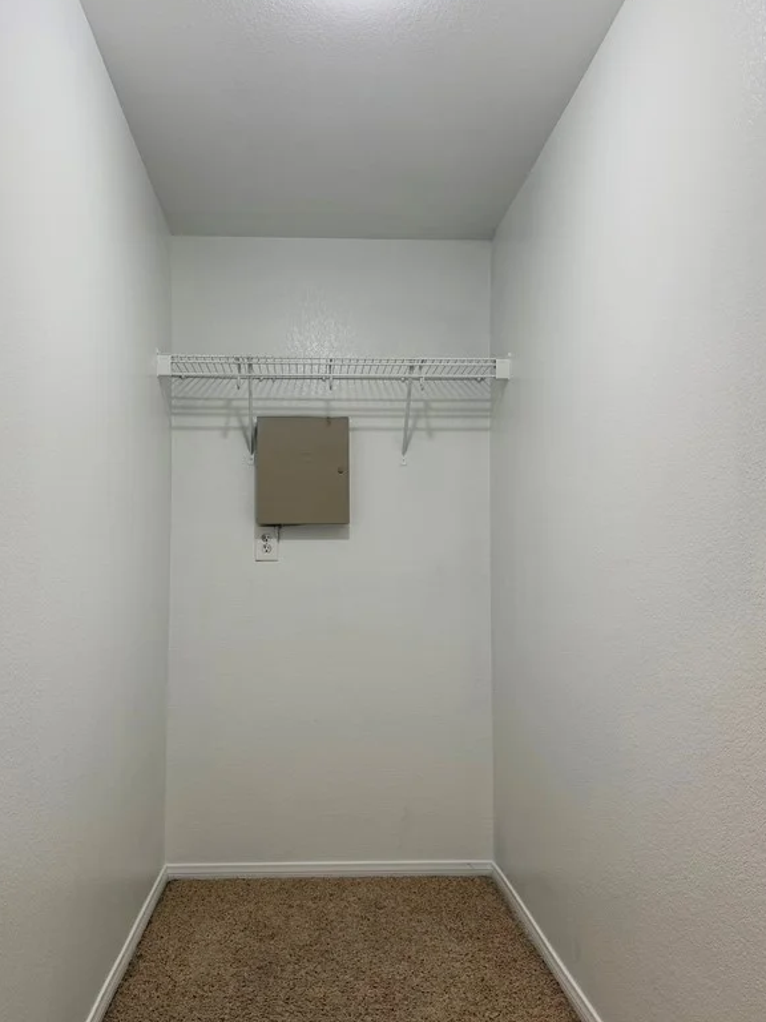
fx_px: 944
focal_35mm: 32
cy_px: 534
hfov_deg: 44.1
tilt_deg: +2.4
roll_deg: +0.7
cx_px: 338
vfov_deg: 56.8
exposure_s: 1/60
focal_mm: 6.76
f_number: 1.78
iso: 160
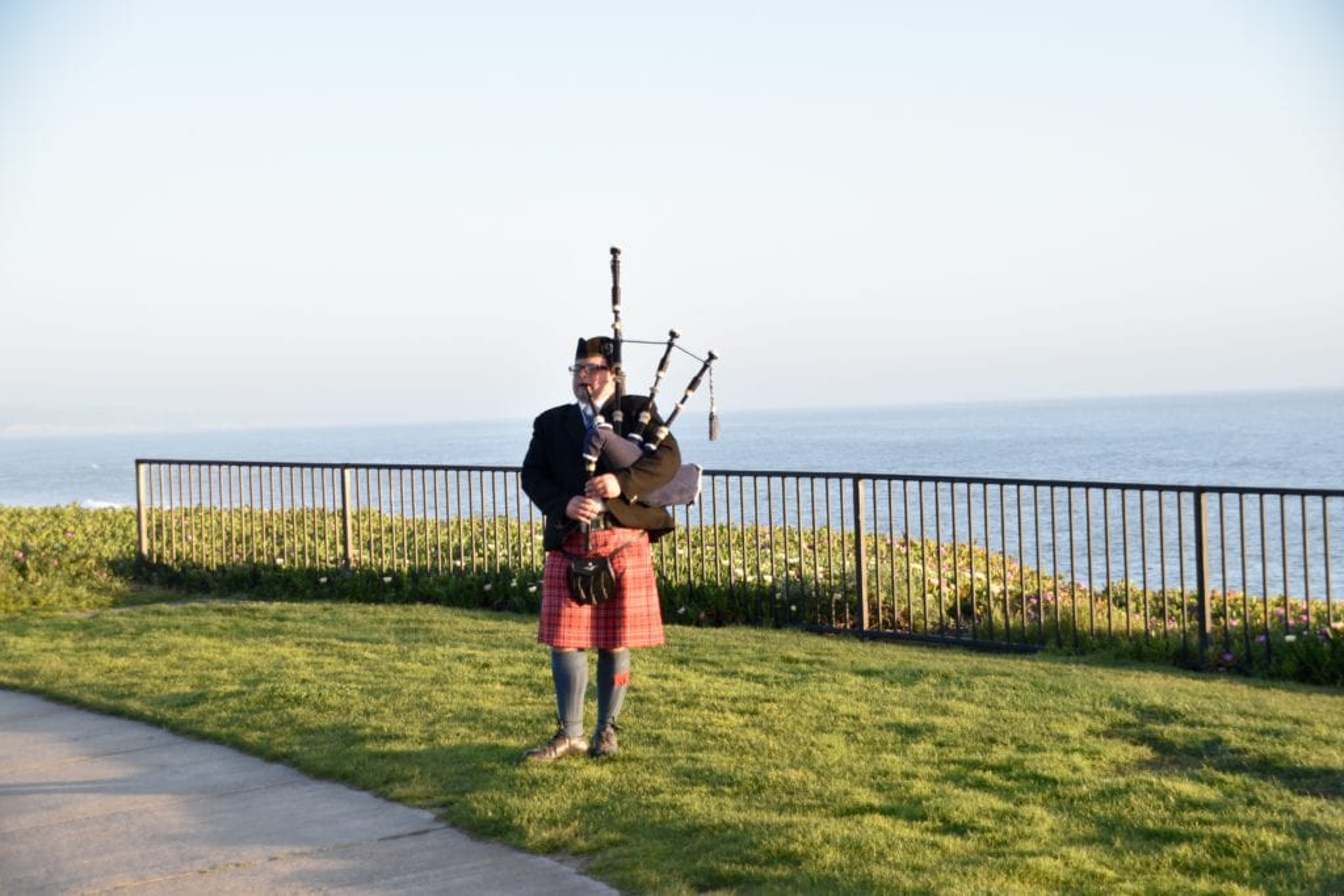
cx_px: 672
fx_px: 2912
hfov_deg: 26.0
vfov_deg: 17.5
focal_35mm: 78
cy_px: 448
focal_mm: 52
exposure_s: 1/160
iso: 200
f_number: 6.3
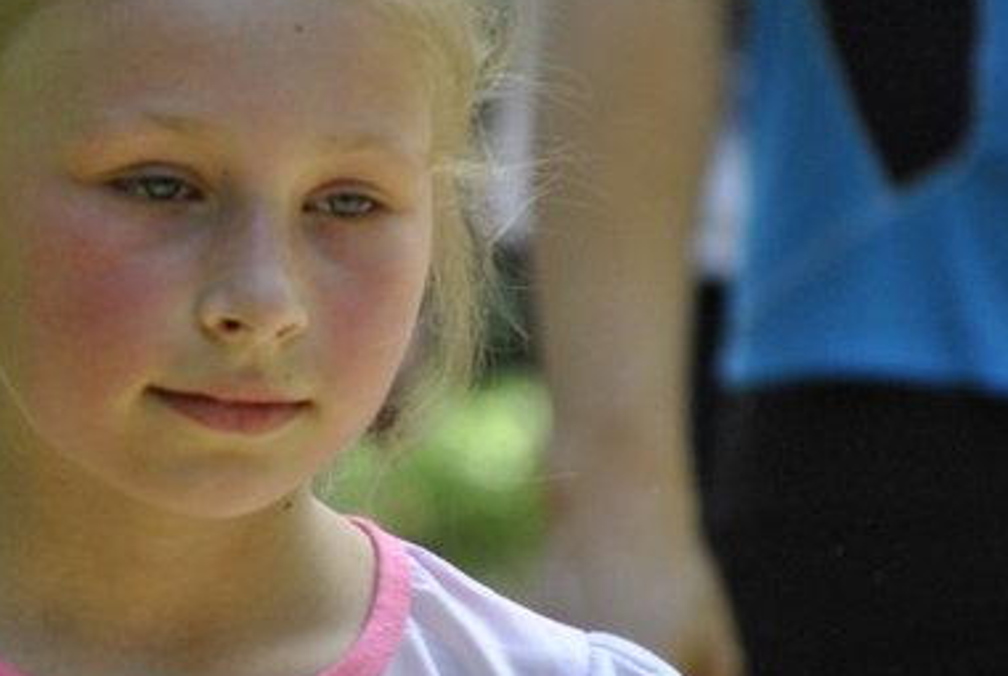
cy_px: 308
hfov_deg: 4.0
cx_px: 329
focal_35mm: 513
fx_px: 14392
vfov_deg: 2.7
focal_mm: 200
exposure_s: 1/200
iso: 800
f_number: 5.6
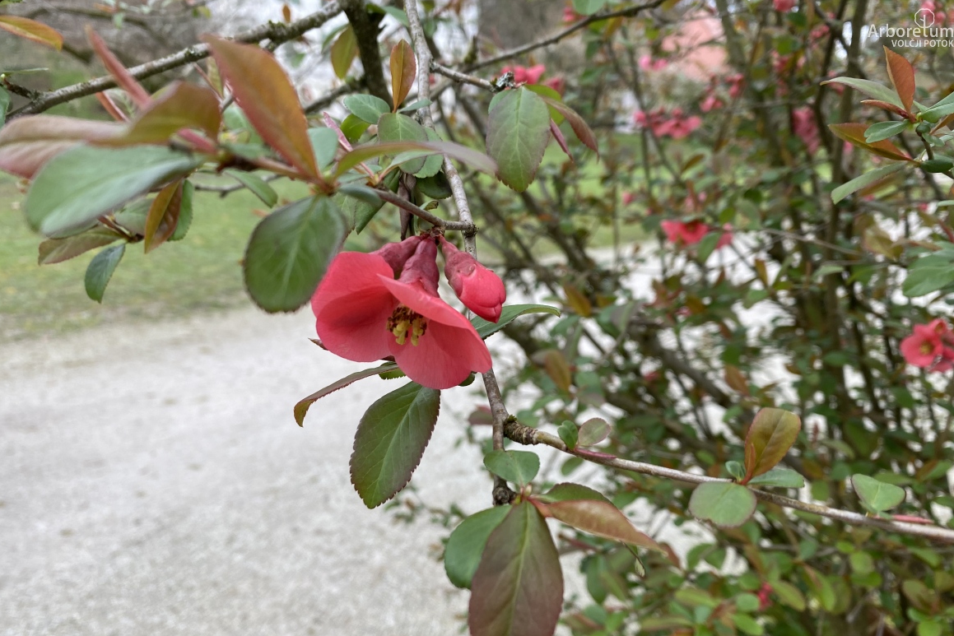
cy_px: 363
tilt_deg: -15.6
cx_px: 473
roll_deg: +0.8
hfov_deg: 65.5
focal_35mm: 28
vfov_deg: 46.3
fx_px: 742
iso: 32
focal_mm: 4.25
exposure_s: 1/126
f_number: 1.8
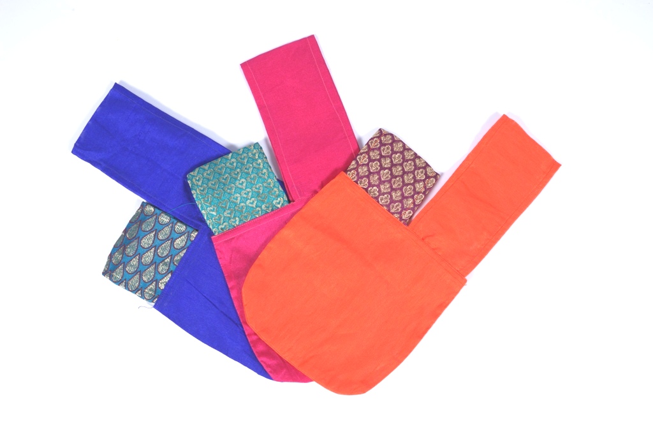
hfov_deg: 43.6
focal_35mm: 45
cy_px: 218
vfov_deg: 29.9
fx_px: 816
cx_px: 326
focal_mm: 45
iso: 200
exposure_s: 1/125
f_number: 16
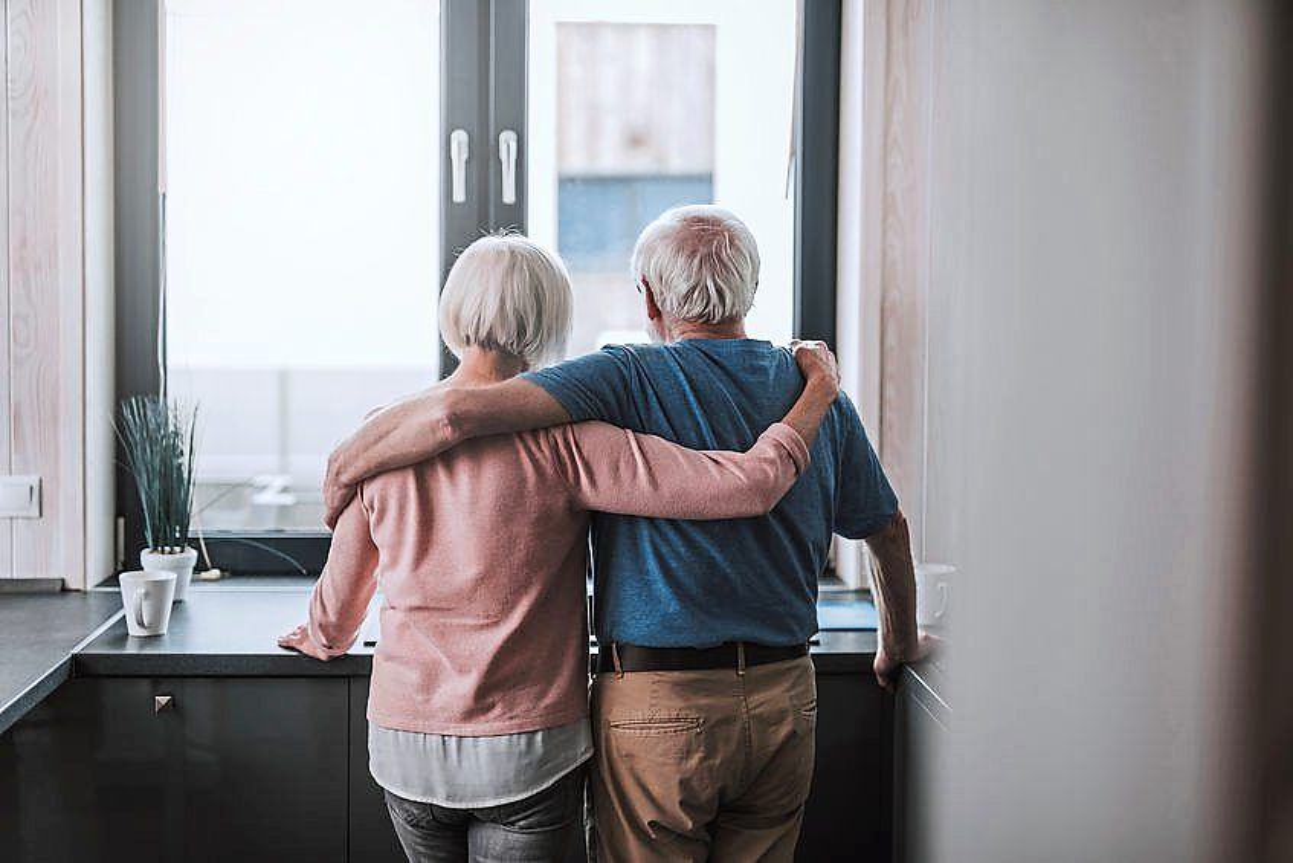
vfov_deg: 27.0
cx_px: 646
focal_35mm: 50
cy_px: 432
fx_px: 1796
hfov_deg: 39.6
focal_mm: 50
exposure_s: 1/160
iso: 320
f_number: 1.4
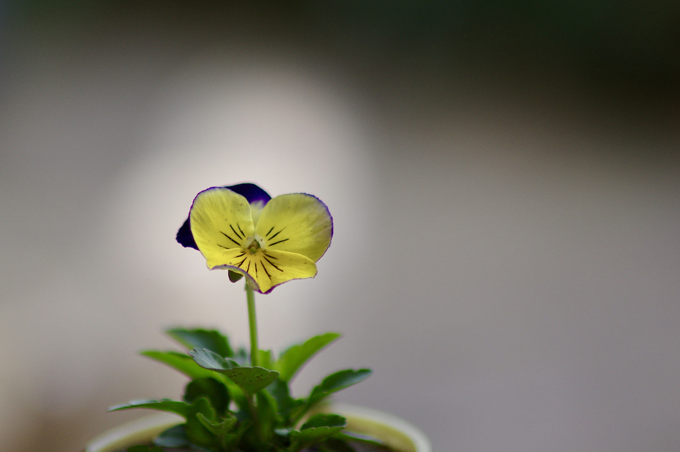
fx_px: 3265
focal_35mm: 173
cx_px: 262
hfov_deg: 11.9
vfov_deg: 7.9
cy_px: 240
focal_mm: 85
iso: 100
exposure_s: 1/1250
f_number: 1.4
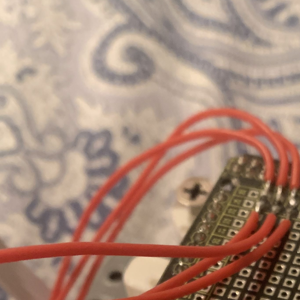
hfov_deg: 24.9
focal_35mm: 68
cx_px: 245
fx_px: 667
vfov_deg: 22.9
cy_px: 378
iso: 500
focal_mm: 4.25
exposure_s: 1/30
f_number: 1.8
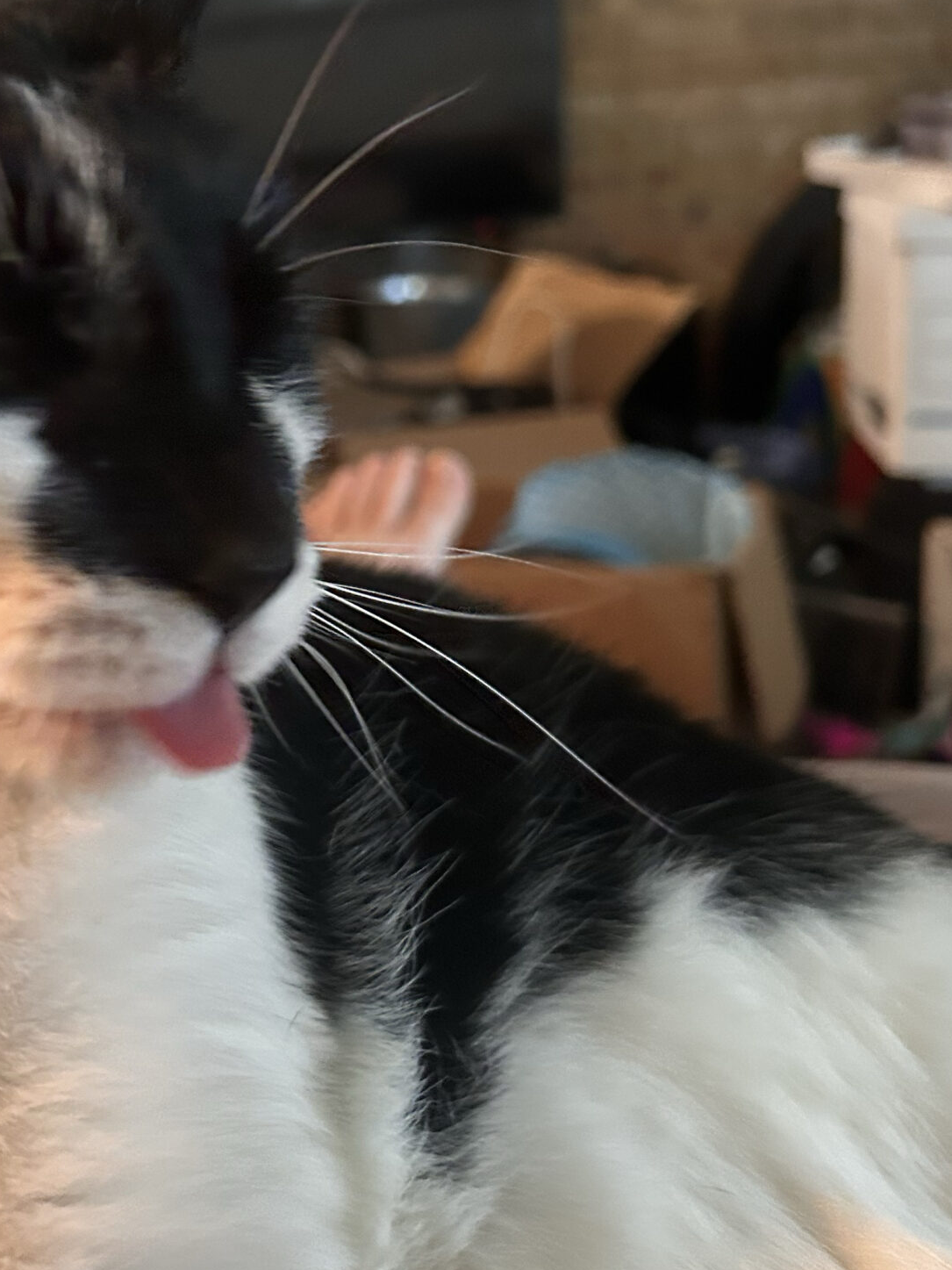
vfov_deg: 41.0
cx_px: 9
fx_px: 1687
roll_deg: +4.2
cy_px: 501
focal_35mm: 46
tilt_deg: -10.5
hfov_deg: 29.5
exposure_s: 1/40
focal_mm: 5.7
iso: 400
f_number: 1.5
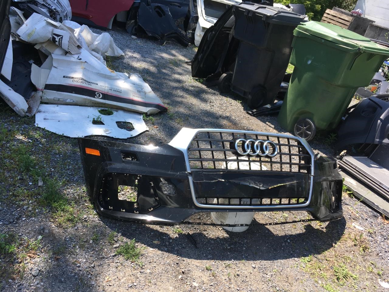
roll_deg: -17.0
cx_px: 194
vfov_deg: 48.2
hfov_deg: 61.7
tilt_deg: -28.0
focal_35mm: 29
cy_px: 146
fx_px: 326
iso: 25
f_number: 2.2
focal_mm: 4.15
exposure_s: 1/641
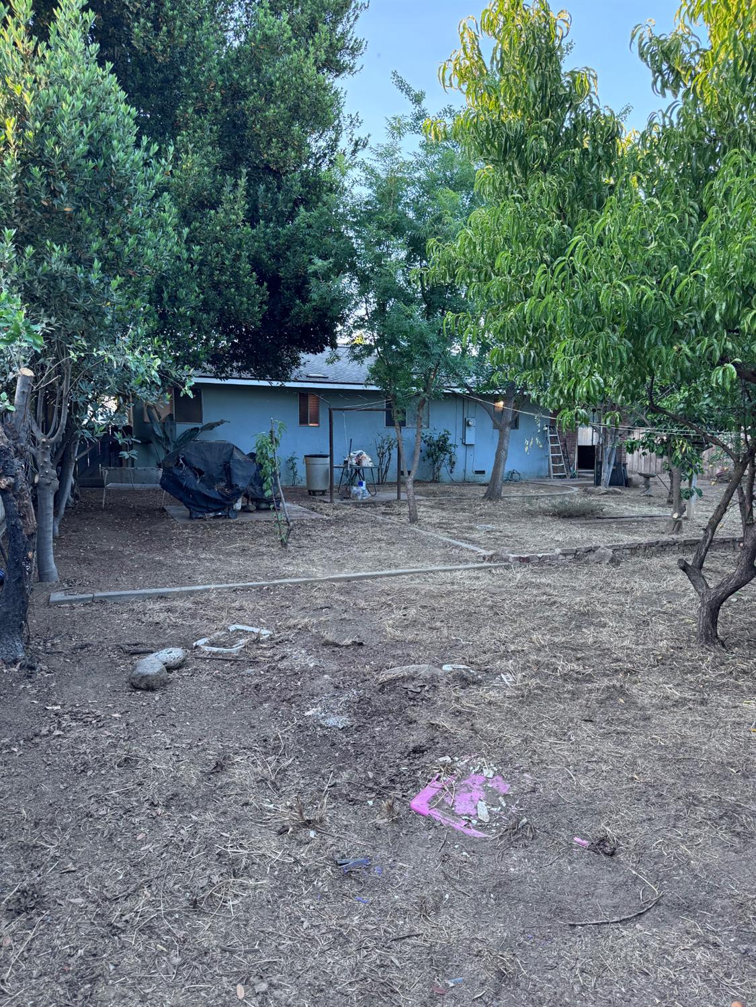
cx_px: 378
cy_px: 504
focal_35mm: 24
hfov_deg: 56.8
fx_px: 699
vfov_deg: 71.6
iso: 200
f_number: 1.78
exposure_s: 1/121
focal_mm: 6.76
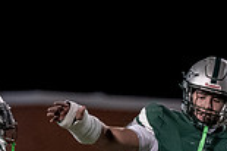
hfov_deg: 1.9
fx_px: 6815
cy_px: 215
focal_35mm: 1082
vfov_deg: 1.3
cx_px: 183
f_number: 2.8
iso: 4000
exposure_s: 1/1000
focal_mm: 200
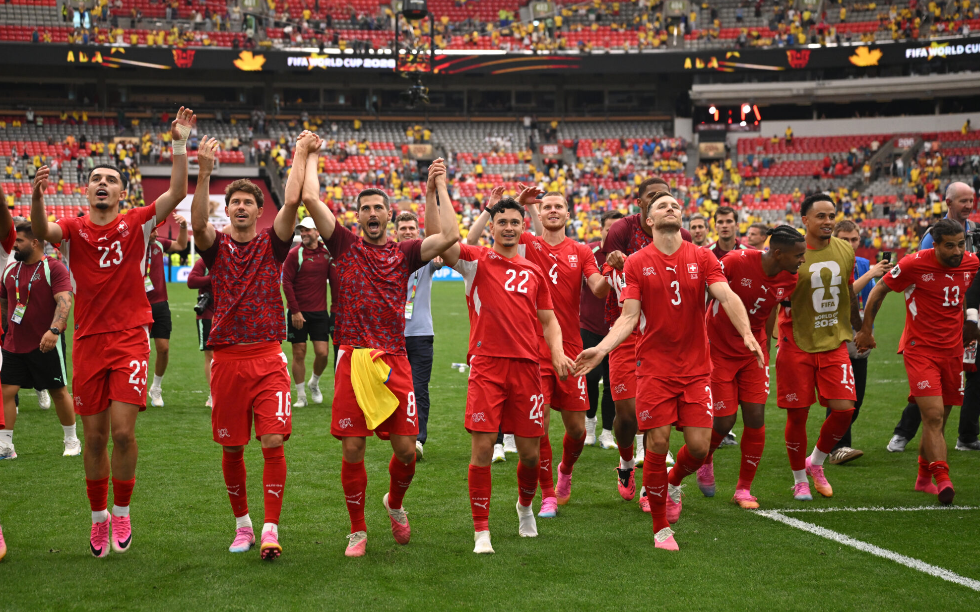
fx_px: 1976
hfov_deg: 27.8
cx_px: 435
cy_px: 285
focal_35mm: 74
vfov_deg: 17.6
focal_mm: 56
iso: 1000
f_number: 2.8
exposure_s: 1/2000
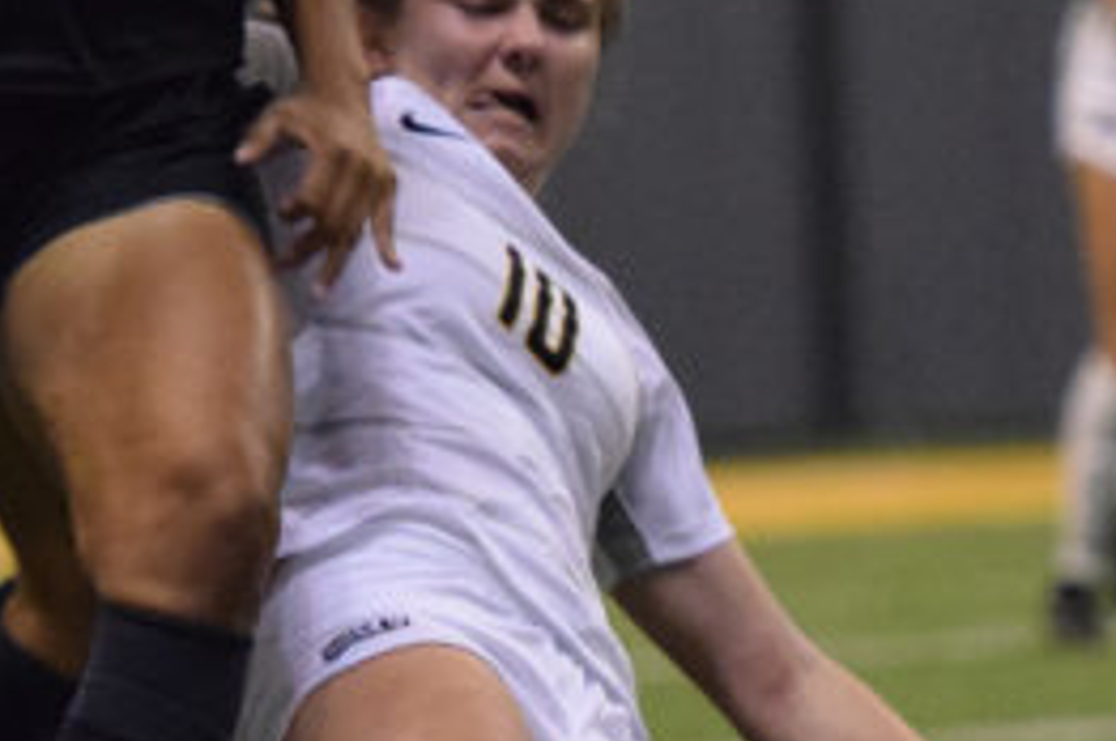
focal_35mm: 793
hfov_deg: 2.6
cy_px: 104
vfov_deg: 1.7
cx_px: 396
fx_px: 24551
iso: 5000
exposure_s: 1/800
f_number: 2.8
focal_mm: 135
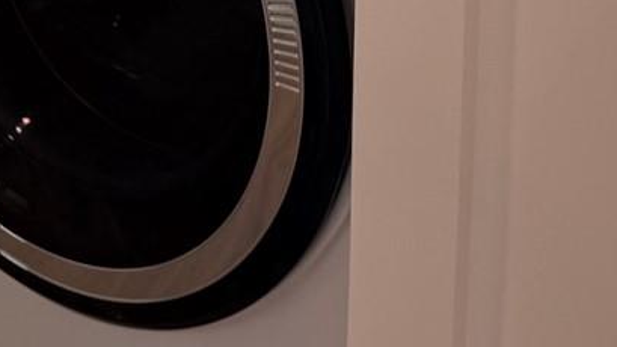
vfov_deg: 8.2
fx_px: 2143
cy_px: -619
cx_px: 184
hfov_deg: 16.3
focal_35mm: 131
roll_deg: +0.0
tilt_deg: -13.7
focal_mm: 6.76
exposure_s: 1/120
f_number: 1.78
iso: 80
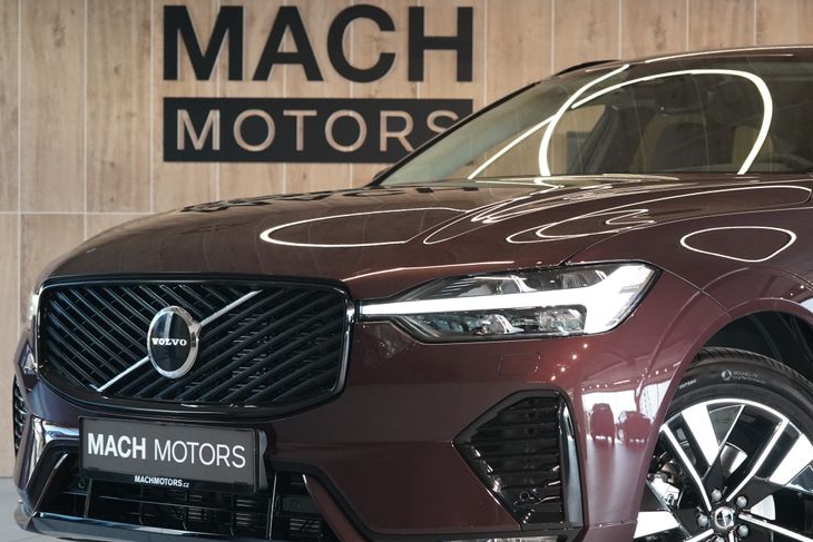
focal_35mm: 80
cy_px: 340
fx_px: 1807
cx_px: 522
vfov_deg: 17.0
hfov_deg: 25.3
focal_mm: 57
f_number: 5
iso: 4000
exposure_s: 1/160
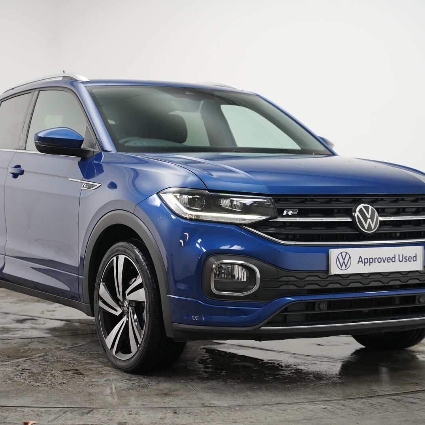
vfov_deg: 23.3
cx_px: 195
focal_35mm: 74
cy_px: 213
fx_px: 1030
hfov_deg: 23.3
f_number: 3.5
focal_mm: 57.9
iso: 1600
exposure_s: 1/160
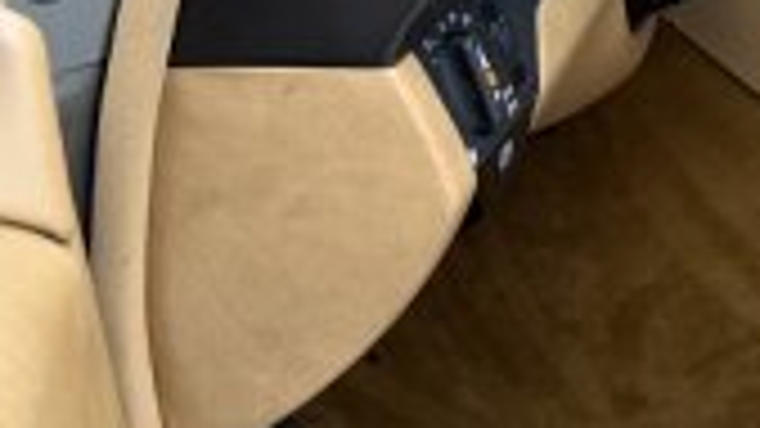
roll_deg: +0.1
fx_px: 1995
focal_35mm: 99
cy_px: 104
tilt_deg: -23.7
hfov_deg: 19.1
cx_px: 1115
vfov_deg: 12.2
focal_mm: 6.76
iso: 250
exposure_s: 1/49
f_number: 1.78
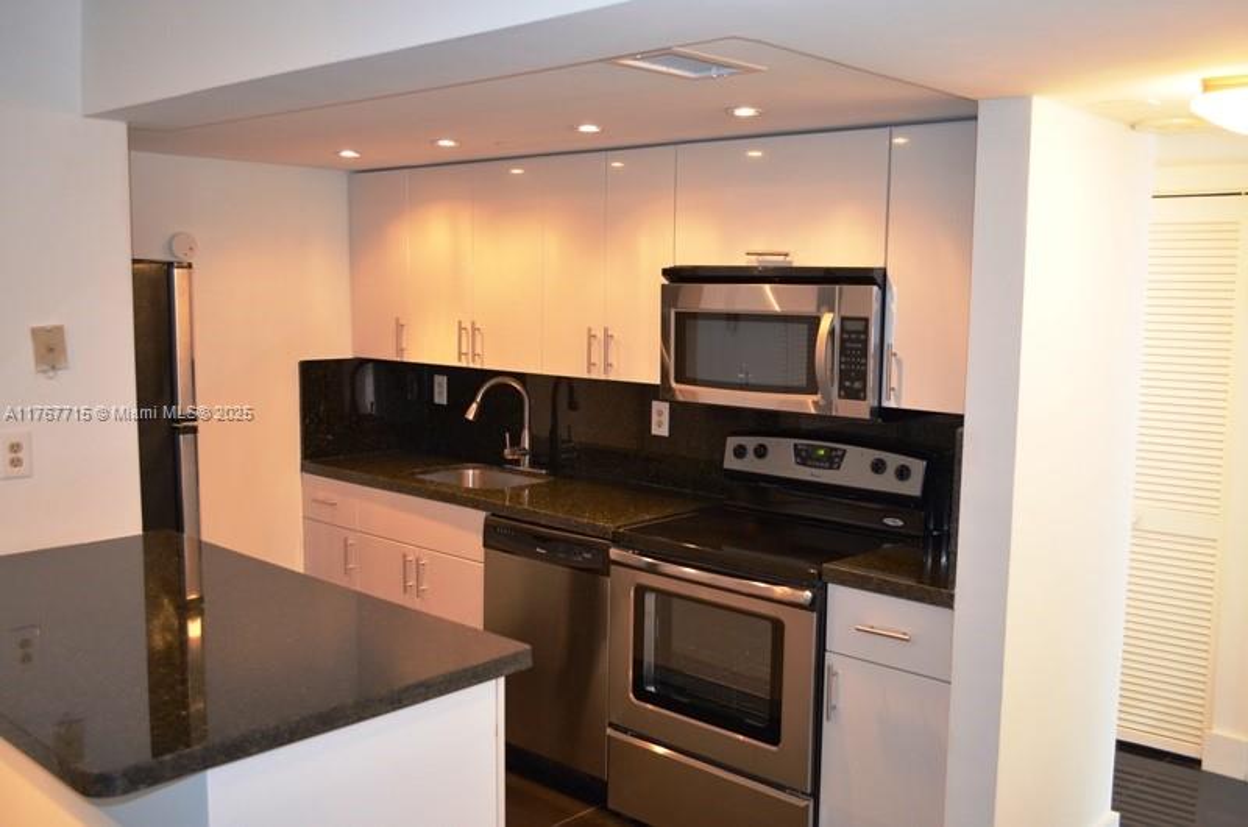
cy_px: 414
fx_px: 1142
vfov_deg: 39.8
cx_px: 624
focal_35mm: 33
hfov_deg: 57.3
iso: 900
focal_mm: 22
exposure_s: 1/60
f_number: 4
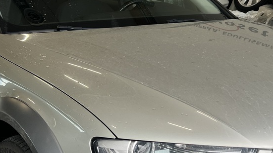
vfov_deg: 16.3
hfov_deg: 28.4
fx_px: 536
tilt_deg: -13.5
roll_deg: +1.3
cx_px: 178
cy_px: 91
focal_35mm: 74
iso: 40
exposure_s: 1/166
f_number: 1.5
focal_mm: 5.7
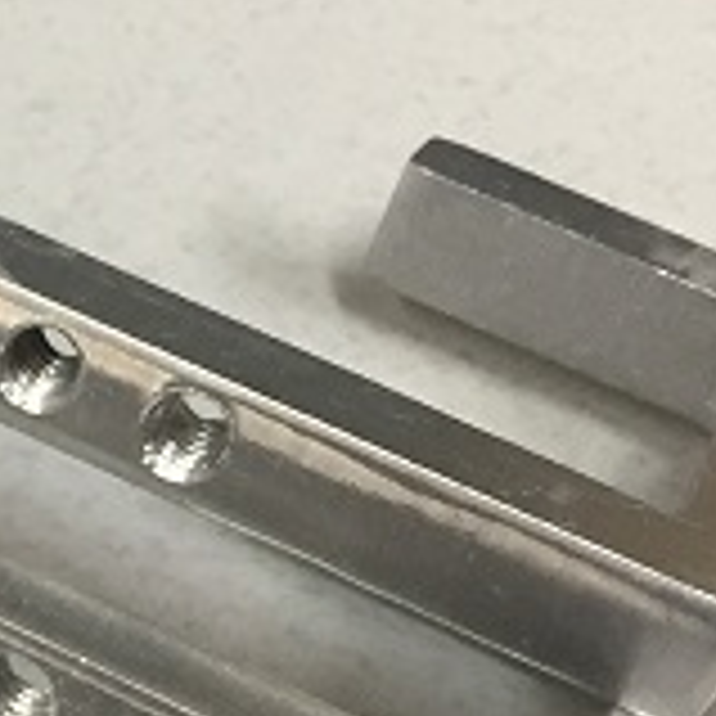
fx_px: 3697
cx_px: -860
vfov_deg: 10.8
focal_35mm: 158
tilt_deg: -54.1
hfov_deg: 10.0
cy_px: 903
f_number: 2.2
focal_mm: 4.15
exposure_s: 1/30
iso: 80
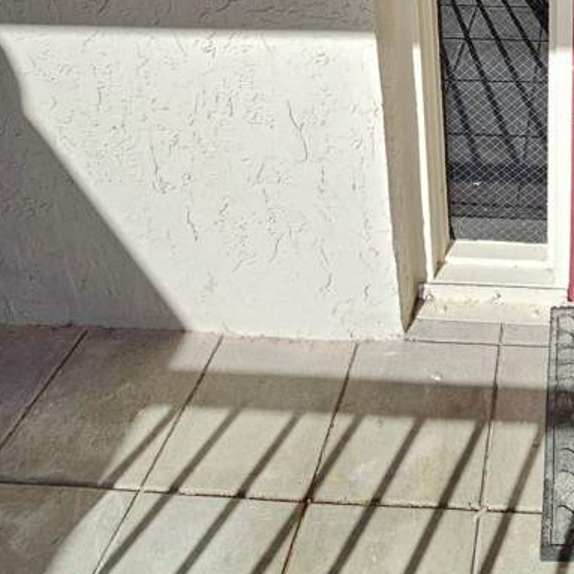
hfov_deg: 44.7
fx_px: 600
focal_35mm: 32
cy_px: -118
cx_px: 553
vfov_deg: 37.9
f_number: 2.2
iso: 50
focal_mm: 2.2
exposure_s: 1/1328
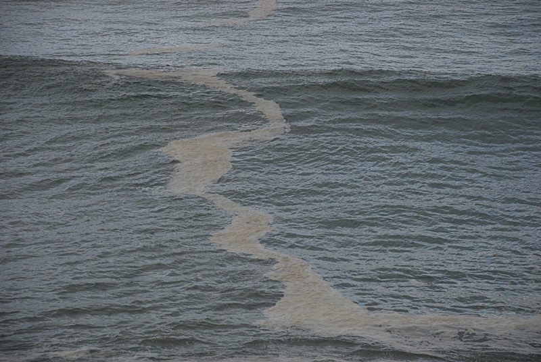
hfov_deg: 14.4
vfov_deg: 9.7
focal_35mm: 142
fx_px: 2145
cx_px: 270
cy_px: 181
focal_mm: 95
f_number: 5.6
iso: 400
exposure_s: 1/1250
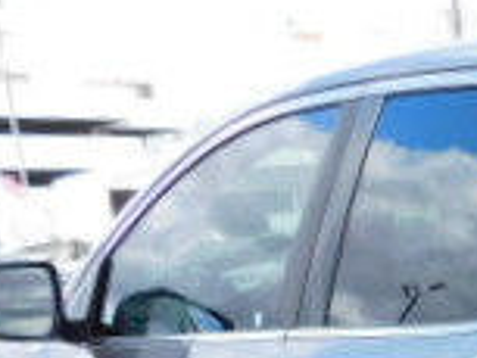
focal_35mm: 96
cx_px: 798
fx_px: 1324
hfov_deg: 17.4
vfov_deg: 14.0
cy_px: 607
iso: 125
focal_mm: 4
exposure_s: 1/500
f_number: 3
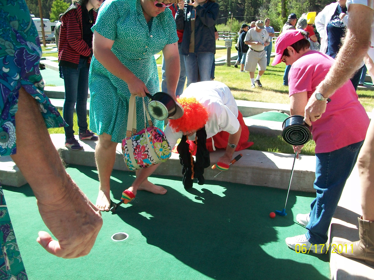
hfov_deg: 54.0
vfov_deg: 41.8
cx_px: 187
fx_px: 367
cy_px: 140
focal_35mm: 34
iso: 80
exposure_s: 1/500
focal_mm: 5.7
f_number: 2.8
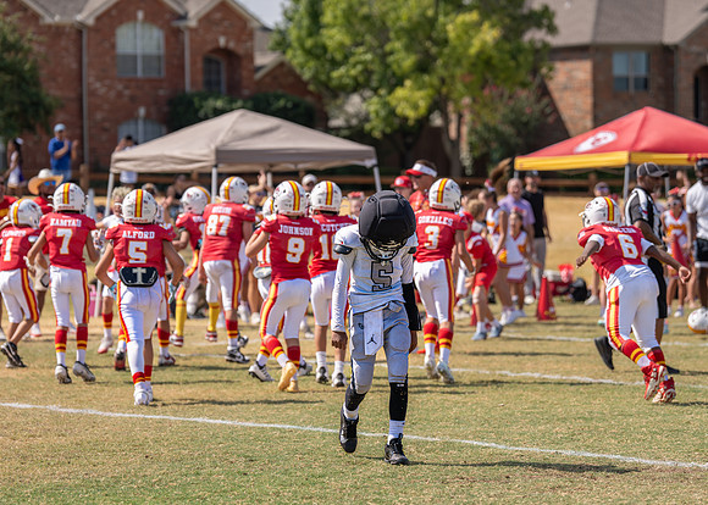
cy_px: 206
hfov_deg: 13.6
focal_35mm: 148
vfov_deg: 9.7
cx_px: 353
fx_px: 2973
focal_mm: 116
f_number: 2.8
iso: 100
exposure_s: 1/2500
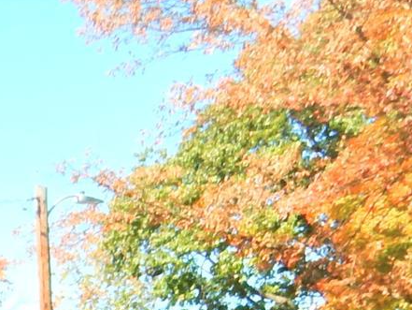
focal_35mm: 116
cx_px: -408
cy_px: 713
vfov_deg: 11.0
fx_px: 1381
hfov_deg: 14.2
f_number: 6.7
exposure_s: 1/160
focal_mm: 4.5
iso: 125
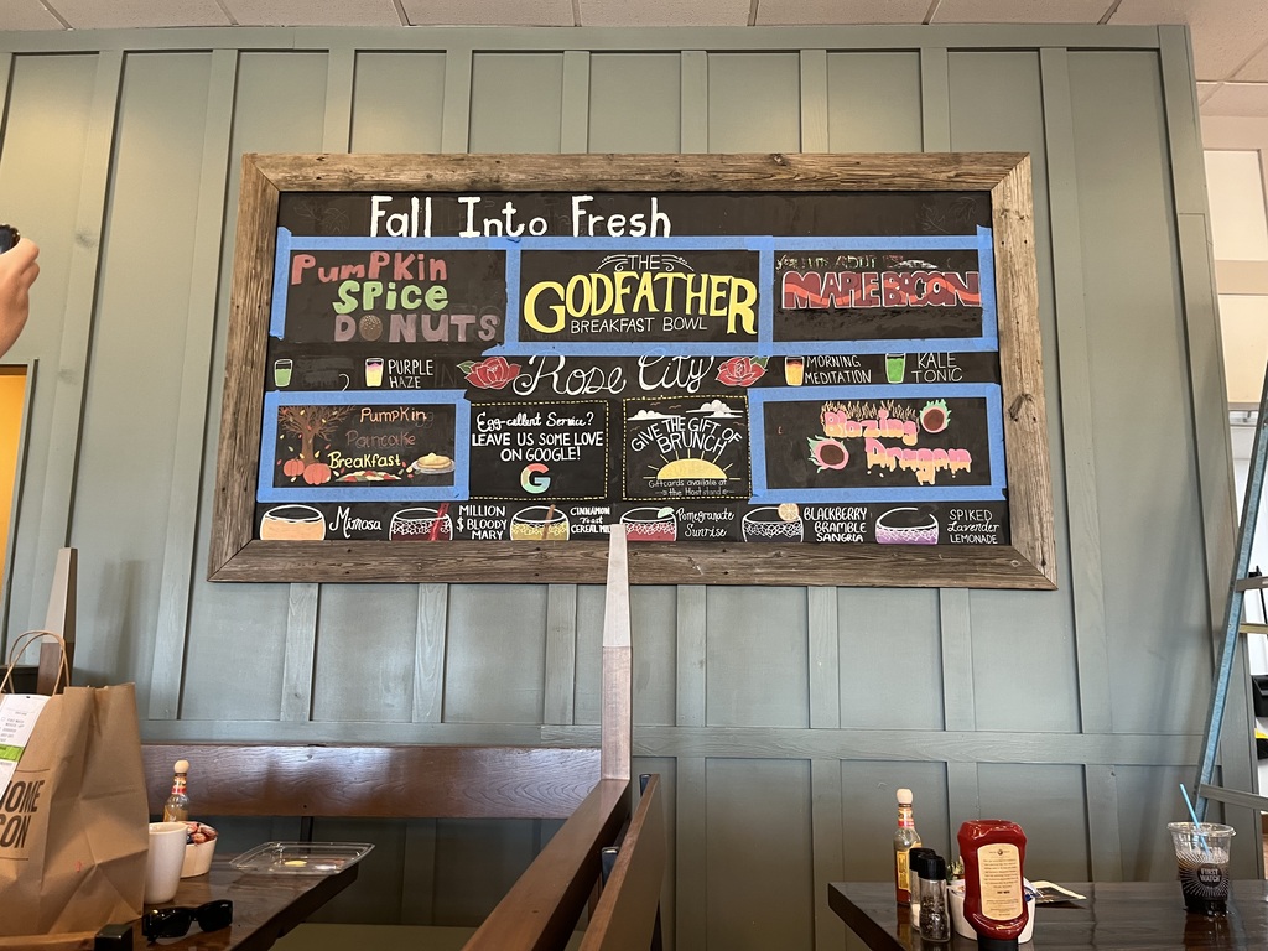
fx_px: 952
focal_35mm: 26
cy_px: 476
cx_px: 634
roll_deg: -0.8
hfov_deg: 67.3
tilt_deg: +10.5
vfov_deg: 53.1
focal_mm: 5.1
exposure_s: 1/60
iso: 200
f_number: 1.6
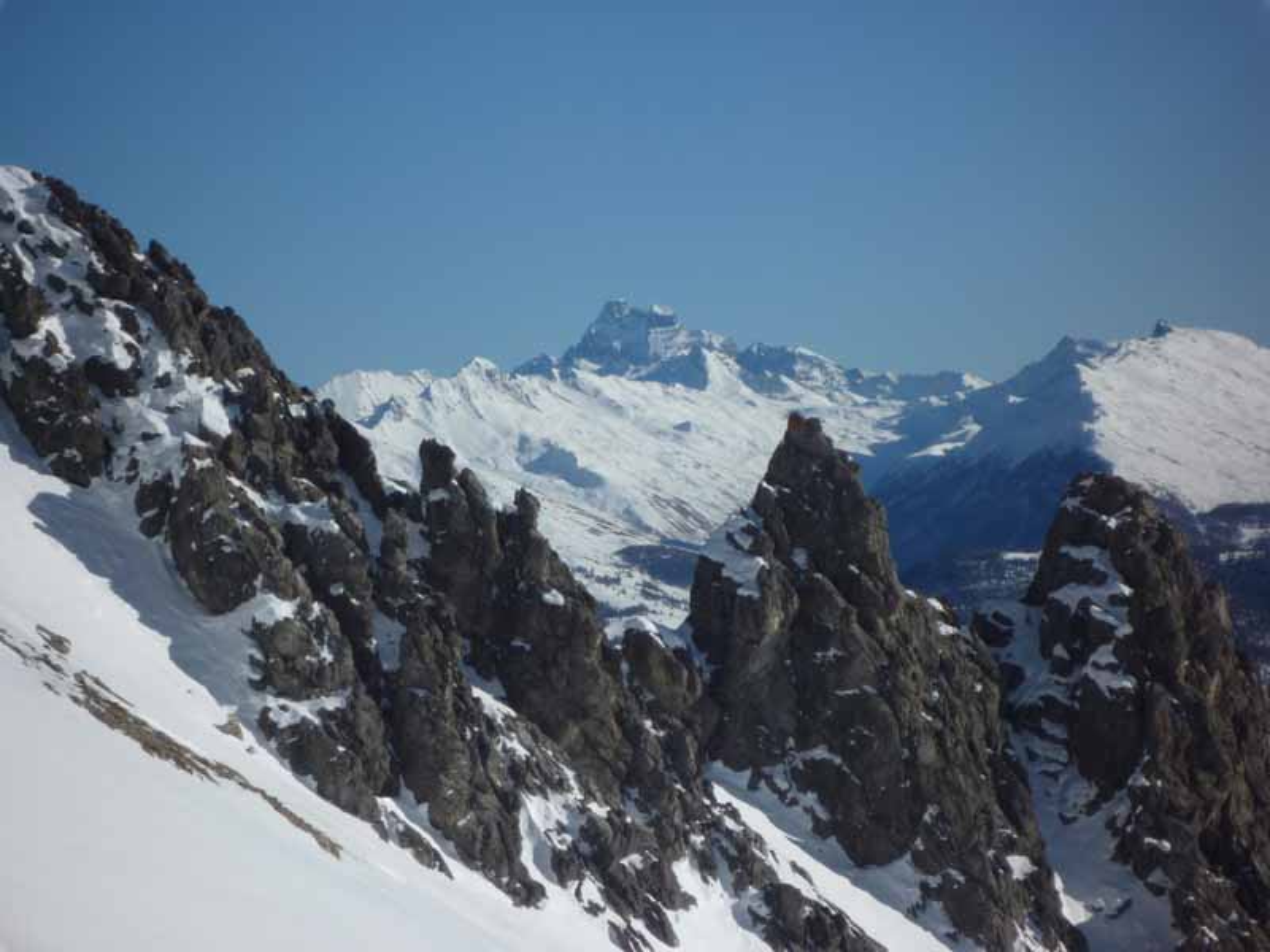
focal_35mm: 125
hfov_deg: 15.8
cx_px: 635
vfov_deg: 11.9
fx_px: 4586
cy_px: 476
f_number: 6.3
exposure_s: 1/640
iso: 80
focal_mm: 22
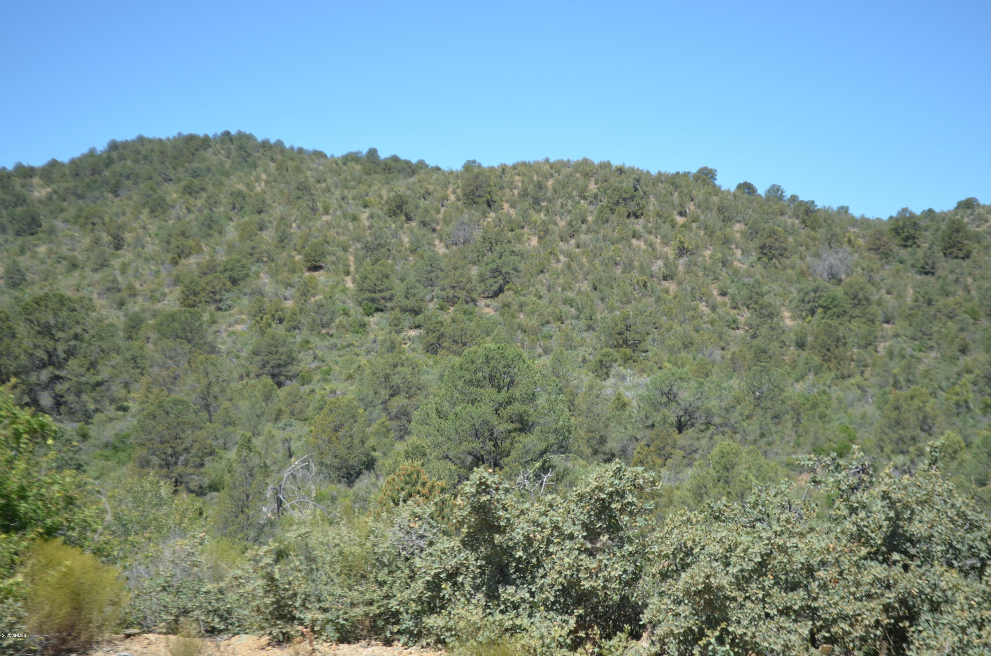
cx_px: 496
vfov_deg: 18.8
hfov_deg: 28.1
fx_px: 1978
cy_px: 328
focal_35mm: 72
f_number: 5.6
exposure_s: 1/640
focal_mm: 48
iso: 200
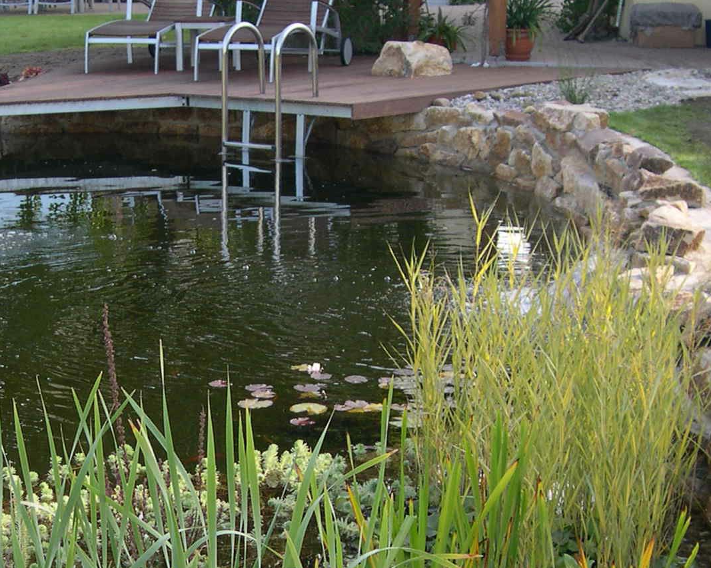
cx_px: 180
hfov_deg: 23.9
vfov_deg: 19.3
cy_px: 434
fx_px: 1662
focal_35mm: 79
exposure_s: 1/200
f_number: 2.8
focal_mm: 8
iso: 100
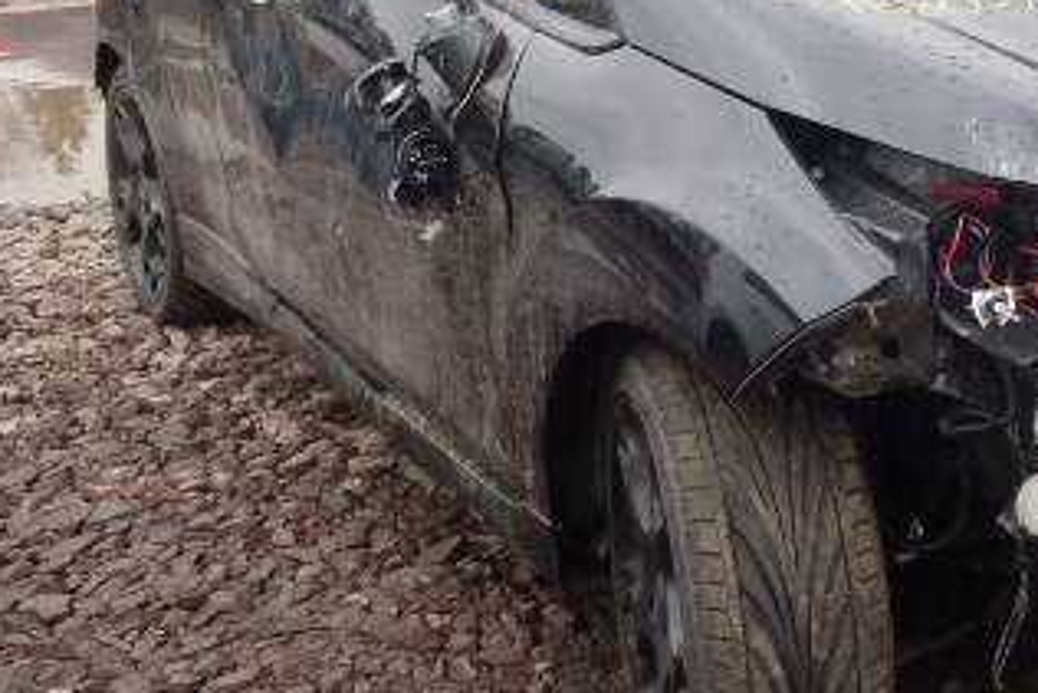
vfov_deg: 22.9
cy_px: 223
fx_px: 1702
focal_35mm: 59
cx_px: 1035
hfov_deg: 31.4
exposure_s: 1/60
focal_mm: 5
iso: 125
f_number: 3.9
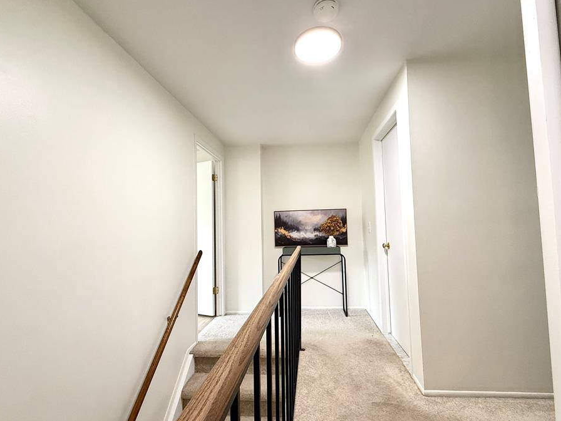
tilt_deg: +3.2
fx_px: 259
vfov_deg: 78.1
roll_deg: +1.3
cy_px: 215
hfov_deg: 94.5
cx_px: 287
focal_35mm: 16
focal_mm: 2.22
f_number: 2.2
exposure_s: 1/99
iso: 250
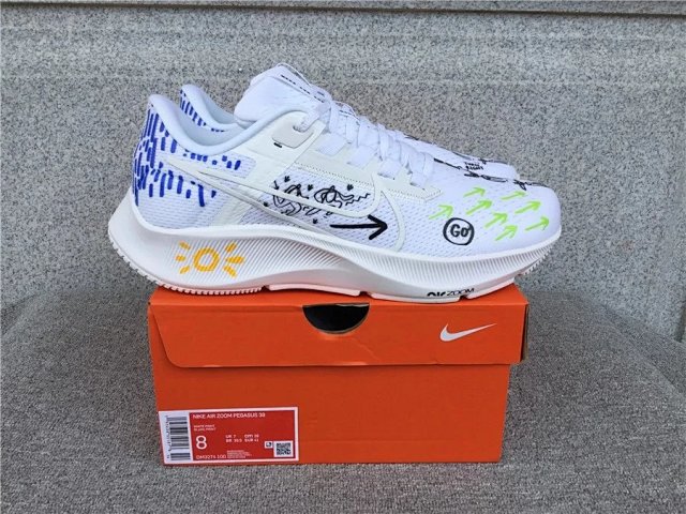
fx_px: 614
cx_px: 343
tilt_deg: -19.2
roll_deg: -0.2
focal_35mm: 31
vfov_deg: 45.4
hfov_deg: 58.4
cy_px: 257
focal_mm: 3.3
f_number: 2.4
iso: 25
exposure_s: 1/679
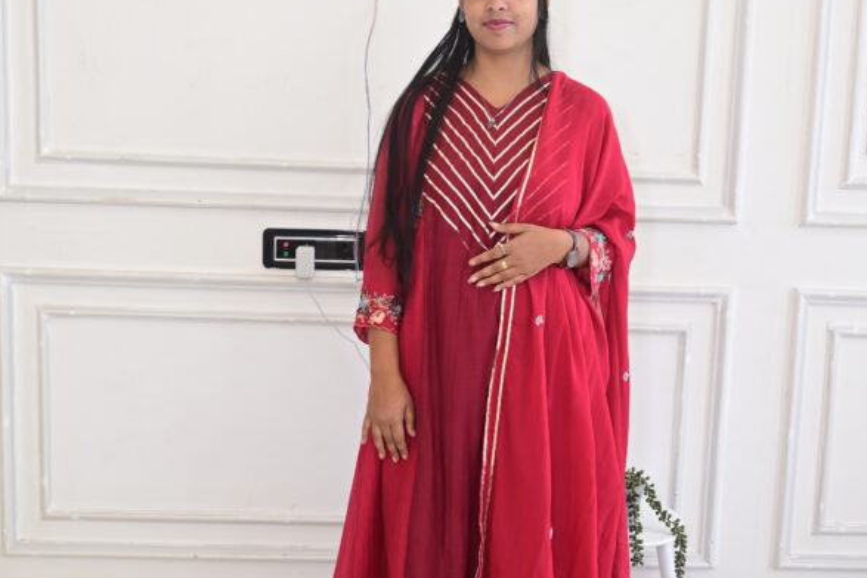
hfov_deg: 42.1
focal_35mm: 47
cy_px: 248
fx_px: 1126
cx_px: 440
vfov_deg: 28.7
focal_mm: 30.5
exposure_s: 1/125
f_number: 7.1
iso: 640
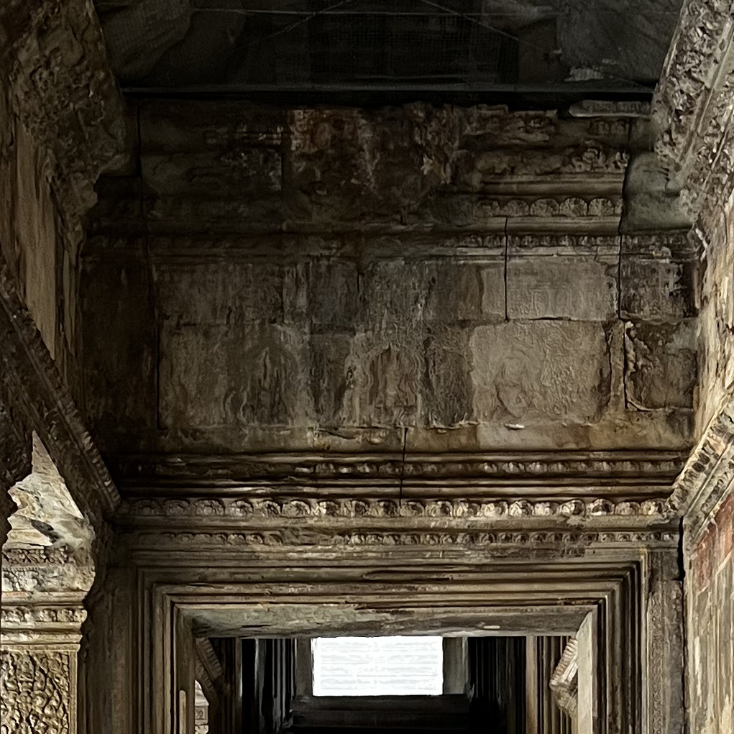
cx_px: 372
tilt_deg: +4.0
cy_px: 913
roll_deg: +0.1
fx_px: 2159
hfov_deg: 19.3
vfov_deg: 18.2
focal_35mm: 90
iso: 125
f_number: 1.5
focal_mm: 5.7
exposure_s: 1/94
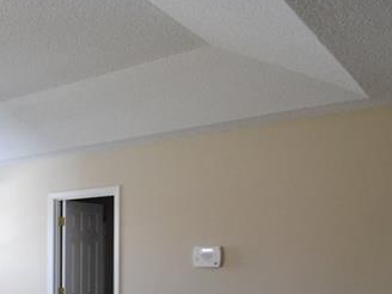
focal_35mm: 45
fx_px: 510
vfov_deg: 29.8
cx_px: -10
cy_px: 300
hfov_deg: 37.2
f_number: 3.5
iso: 360
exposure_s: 1/30
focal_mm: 10
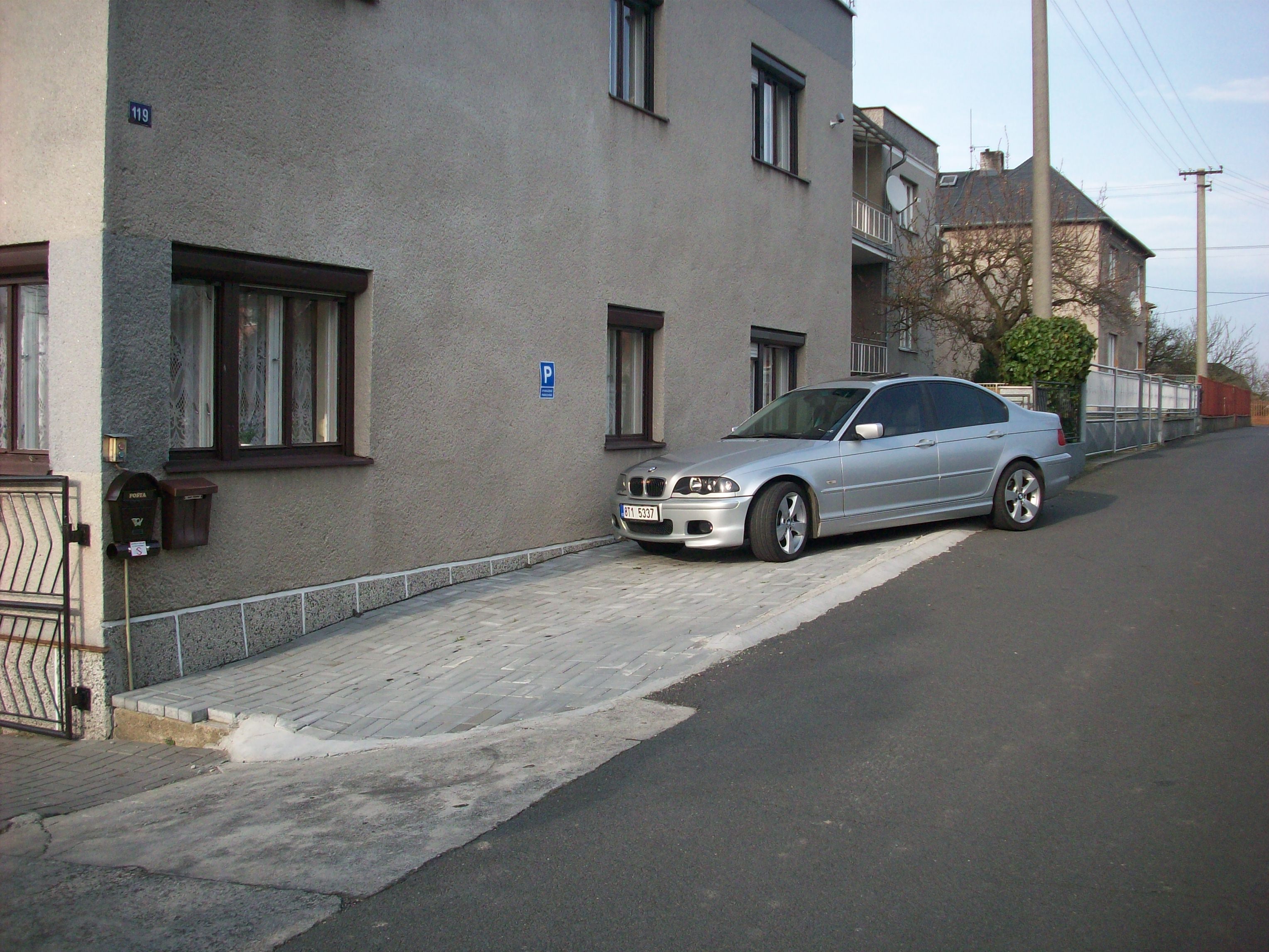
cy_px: 476
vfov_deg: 38.7
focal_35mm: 37
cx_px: 634
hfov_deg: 50.1
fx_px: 1356
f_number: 2.8
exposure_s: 1/500
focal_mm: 6.2
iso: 80
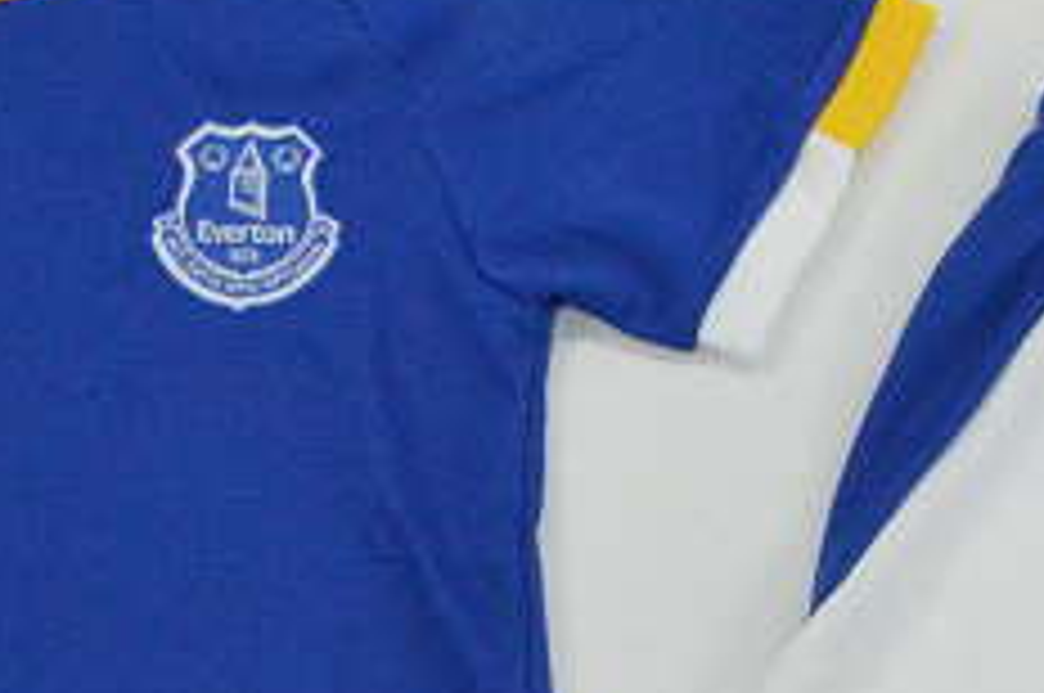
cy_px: 734
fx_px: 3149
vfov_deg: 12.4
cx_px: 549
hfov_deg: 18.8
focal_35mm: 109
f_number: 25
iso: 6400
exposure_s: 1/200
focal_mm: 21
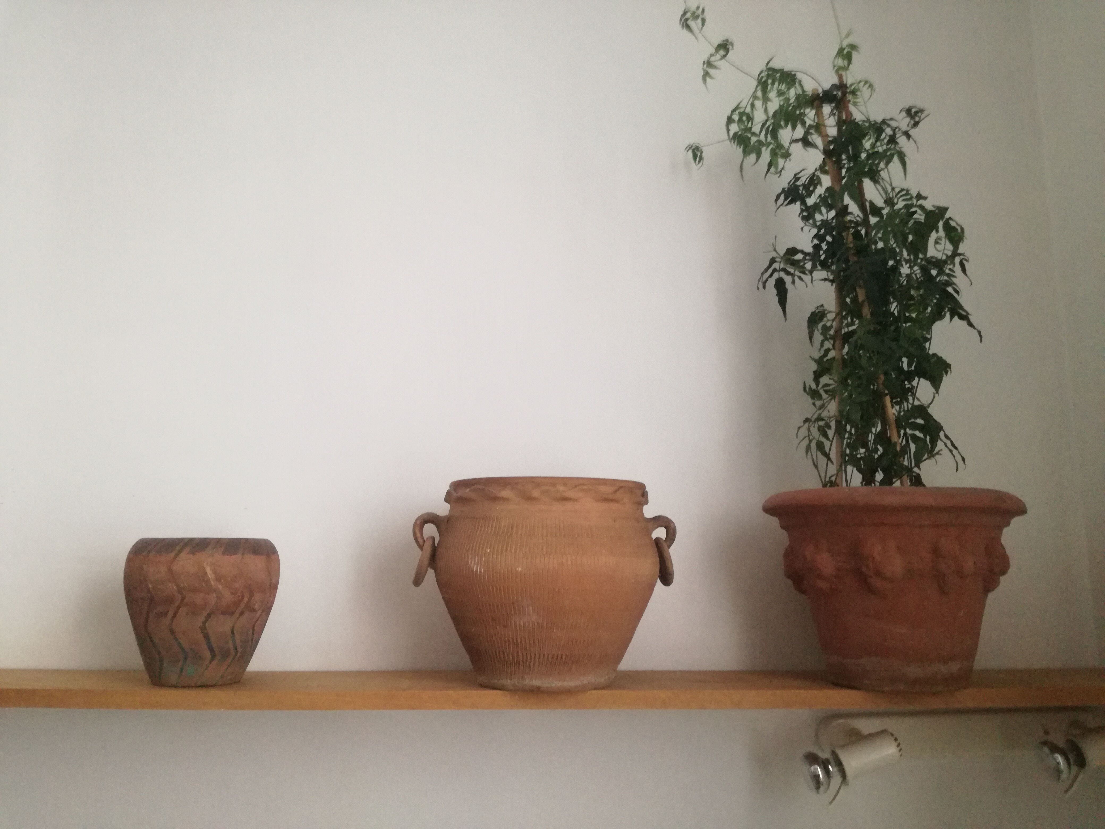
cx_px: 552
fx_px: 862
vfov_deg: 51.4
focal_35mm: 27
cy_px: 414
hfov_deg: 65.3
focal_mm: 3.79
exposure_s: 1/20
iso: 640
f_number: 2
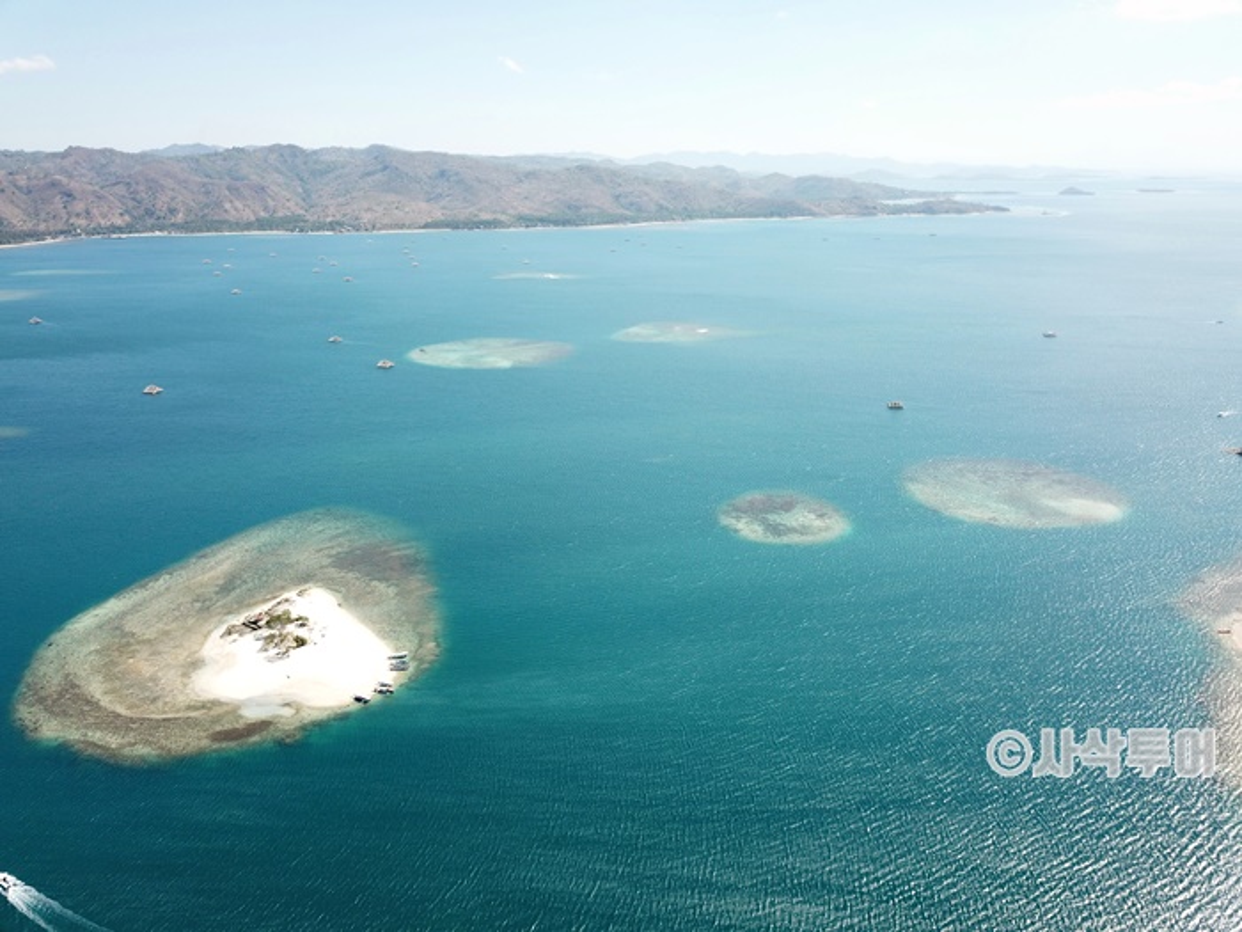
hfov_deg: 67.3
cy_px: 466
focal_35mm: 26
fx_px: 933
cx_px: 621
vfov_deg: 53.1
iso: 100
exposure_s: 1/887
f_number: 2.2
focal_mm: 4.73
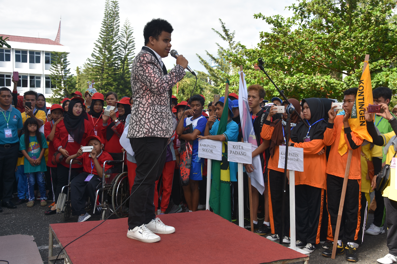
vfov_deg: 34.2
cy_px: 132
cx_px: 198
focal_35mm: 39
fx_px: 430
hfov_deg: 49.6
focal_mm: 26
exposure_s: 1/250
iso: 100
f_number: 5
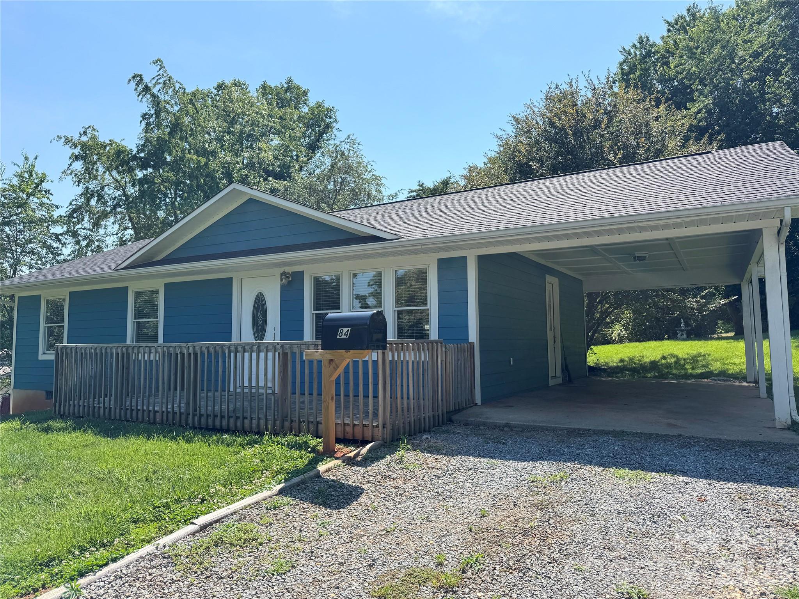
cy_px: 300
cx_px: 400
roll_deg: +0.2
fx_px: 554
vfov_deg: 56.8
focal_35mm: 24
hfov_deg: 71.6
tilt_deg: +4.3
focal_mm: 6.76
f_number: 1.78
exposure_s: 1/3247
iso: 80
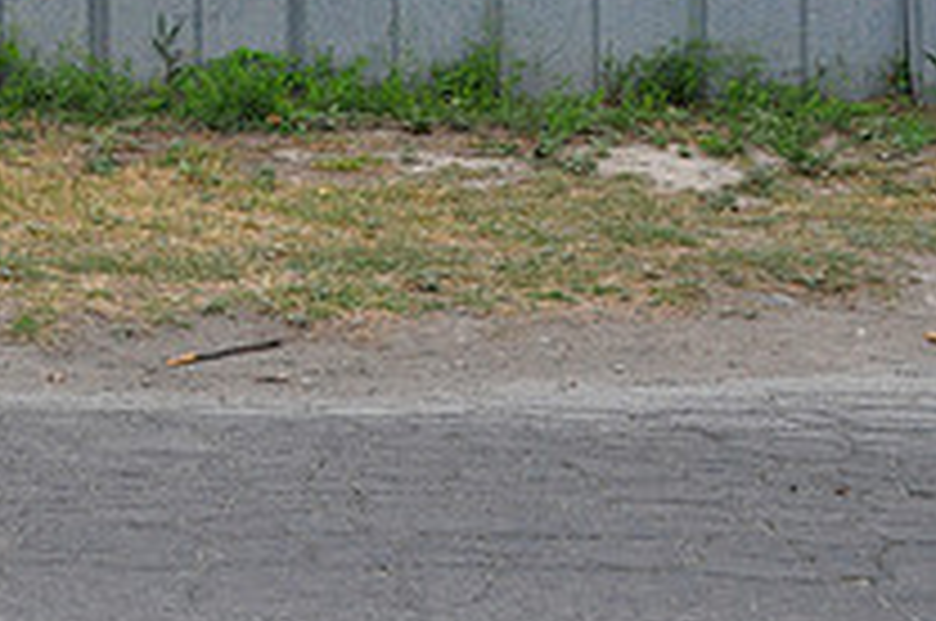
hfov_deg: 14.5
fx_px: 3479
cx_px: -364
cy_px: -214
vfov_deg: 10.0
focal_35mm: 134
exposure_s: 1/125
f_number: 16
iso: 800
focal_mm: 32
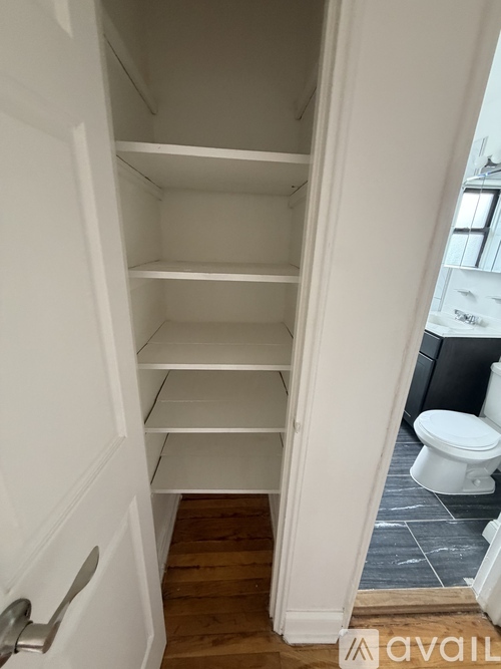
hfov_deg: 85.7
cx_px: 250
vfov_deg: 102.1
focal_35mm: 14
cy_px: 334
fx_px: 270
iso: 250
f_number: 2.2
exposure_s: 1/60
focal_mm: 2.22
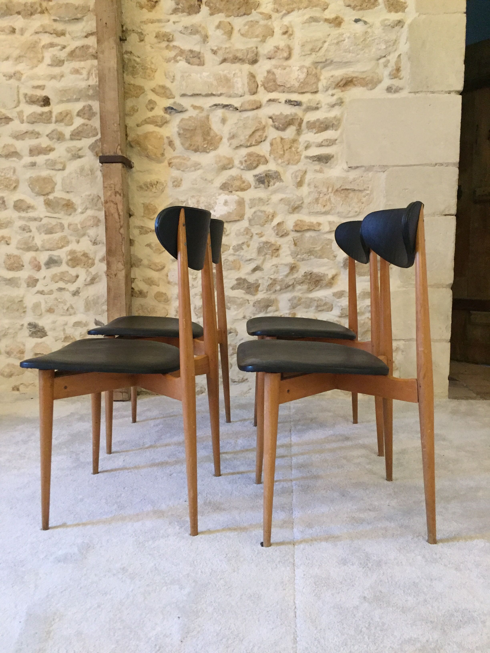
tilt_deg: -7.4
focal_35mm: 29
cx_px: 245
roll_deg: +1.3
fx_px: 547
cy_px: 326
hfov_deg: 48.2
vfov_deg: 61.7
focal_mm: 4.15
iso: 320
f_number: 2.2
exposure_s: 1/17
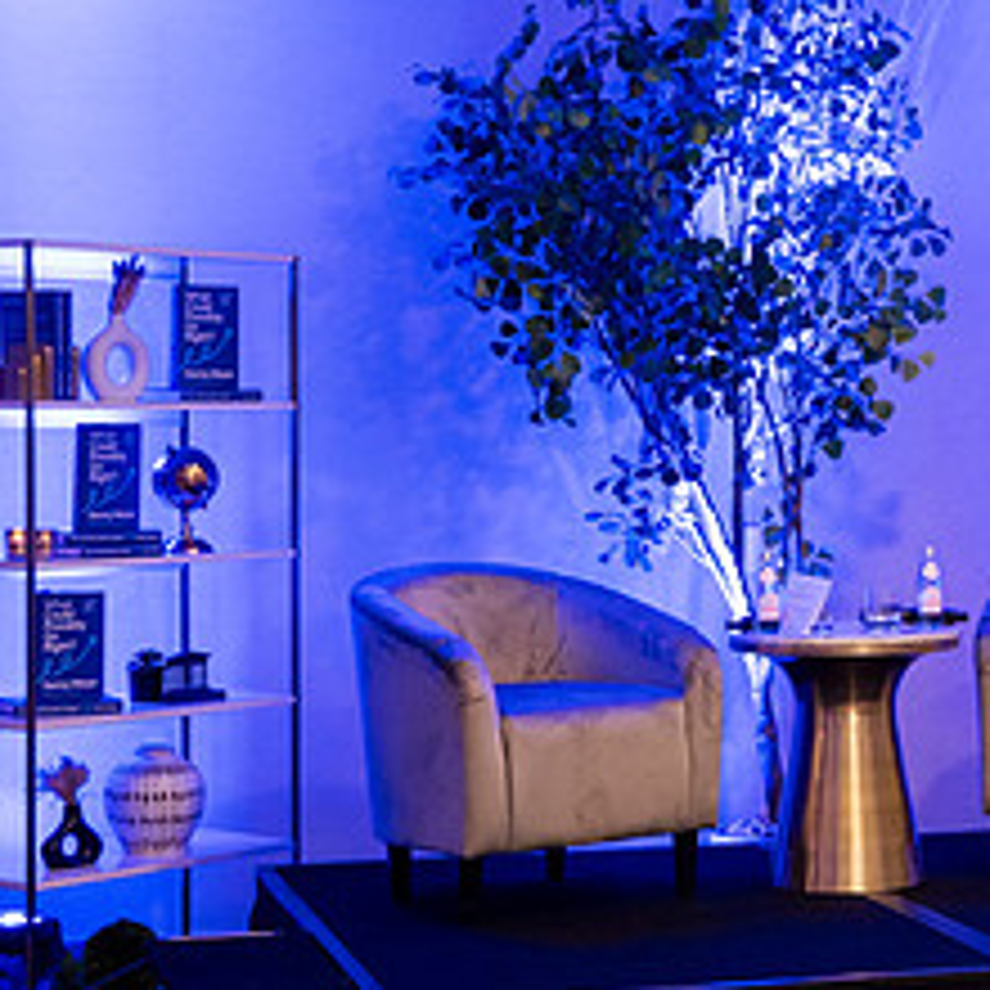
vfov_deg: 20.4
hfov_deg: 19.9
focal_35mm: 85
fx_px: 2750
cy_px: 531
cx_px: 936
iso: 4000
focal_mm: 38
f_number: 4
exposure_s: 1/200
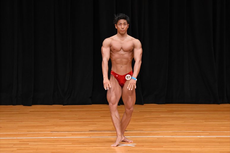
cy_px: 76
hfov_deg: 7.6
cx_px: 115
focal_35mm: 270
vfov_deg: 5.1
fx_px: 1724
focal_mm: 180
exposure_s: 1/400
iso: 3200
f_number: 5.6
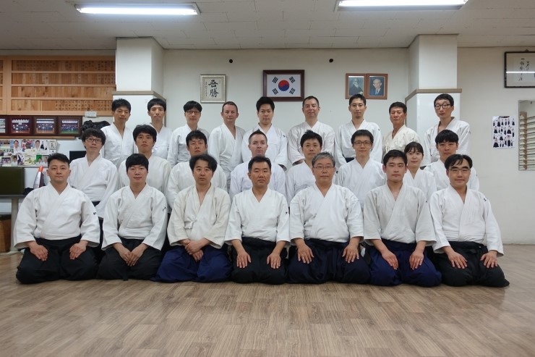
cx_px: 268
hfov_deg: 58.7
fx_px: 475
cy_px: 178
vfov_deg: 41.1
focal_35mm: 32
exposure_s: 1/60
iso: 500
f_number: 2.8
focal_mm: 11.69
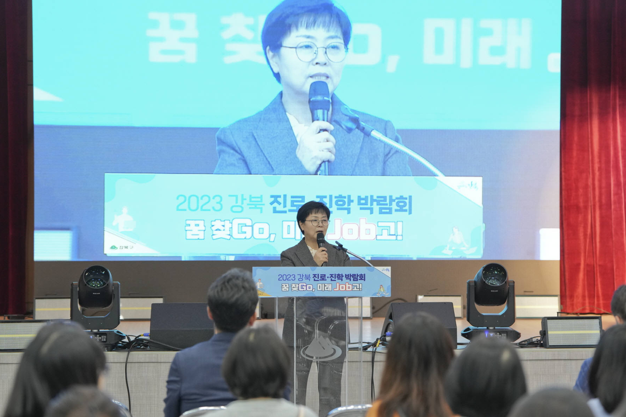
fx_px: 1826
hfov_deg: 19.5
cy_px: 208
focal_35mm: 105
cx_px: 312
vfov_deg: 13.0
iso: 1600
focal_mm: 104
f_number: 3.5
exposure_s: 1/160
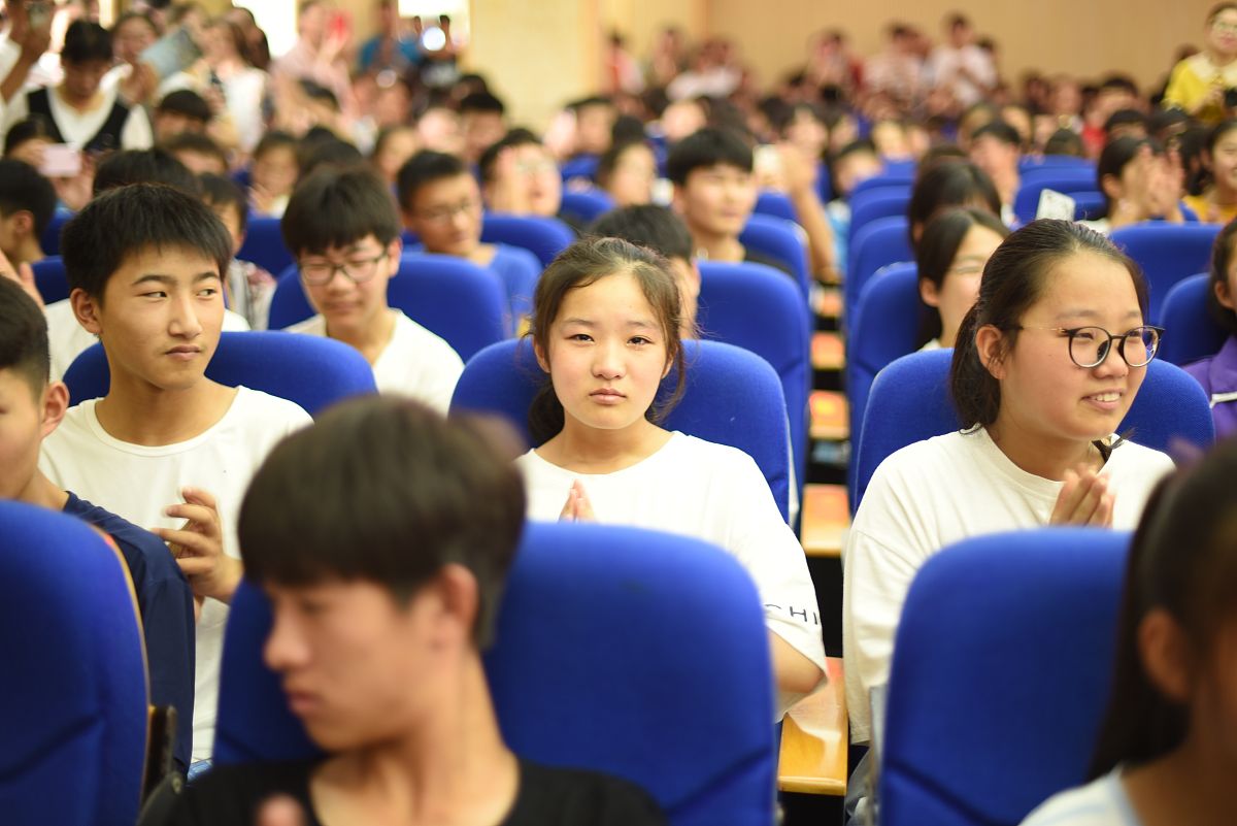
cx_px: 618
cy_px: 413
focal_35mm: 50
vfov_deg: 27.0
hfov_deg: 39.6
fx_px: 1719
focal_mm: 50
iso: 280
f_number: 1.4
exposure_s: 1/50
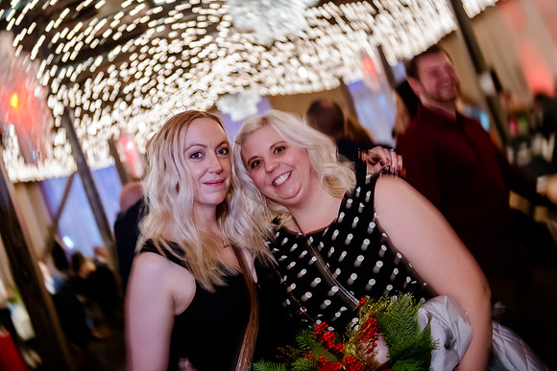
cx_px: 212
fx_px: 843
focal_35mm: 54
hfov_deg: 36.4
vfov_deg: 24.8
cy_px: 141
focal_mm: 44
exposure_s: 1/50
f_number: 2.8
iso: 2000
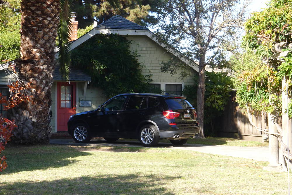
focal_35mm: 80
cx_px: 146
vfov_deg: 17.1
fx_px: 649
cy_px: 98
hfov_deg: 25.4
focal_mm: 17.1
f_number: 8
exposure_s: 1/125
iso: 250
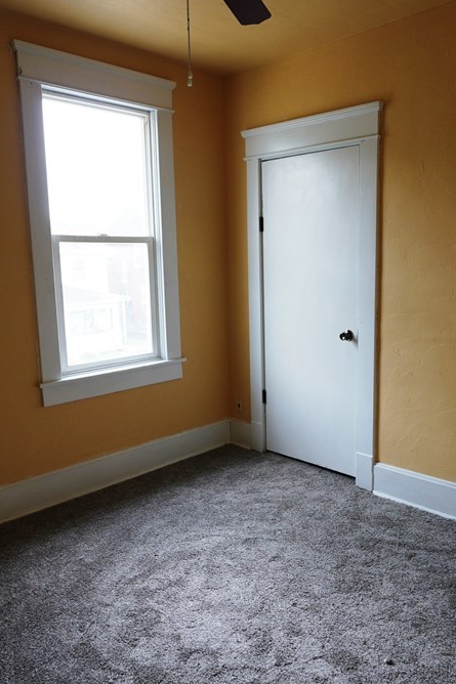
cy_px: 344
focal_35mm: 27
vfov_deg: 67.8
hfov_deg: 48.0
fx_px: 510
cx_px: 267
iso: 100
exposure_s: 1/40
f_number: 2.8
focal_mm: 11
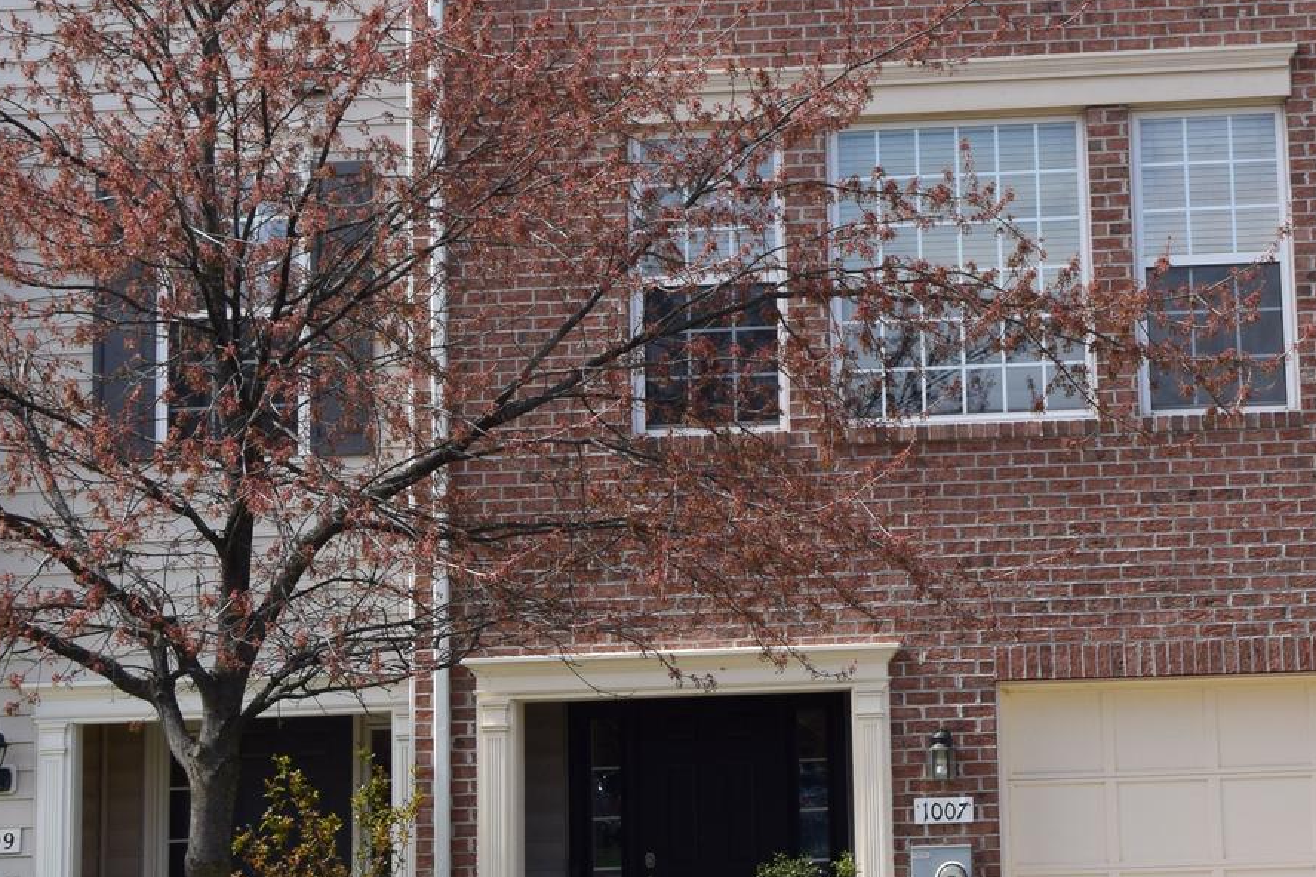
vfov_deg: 16.4
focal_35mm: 83
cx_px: 1000
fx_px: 3034
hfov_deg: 24.2
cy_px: 377
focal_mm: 24
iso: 400
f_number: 10
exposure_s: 1/320
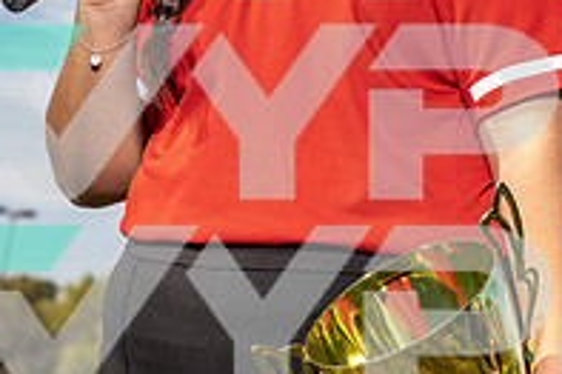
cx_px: 337
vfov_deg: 9.1
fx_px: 2355
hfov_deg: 13.6
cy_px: 114
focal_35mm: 151
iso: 100
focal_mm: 66
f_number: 5.6
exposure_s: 1/250
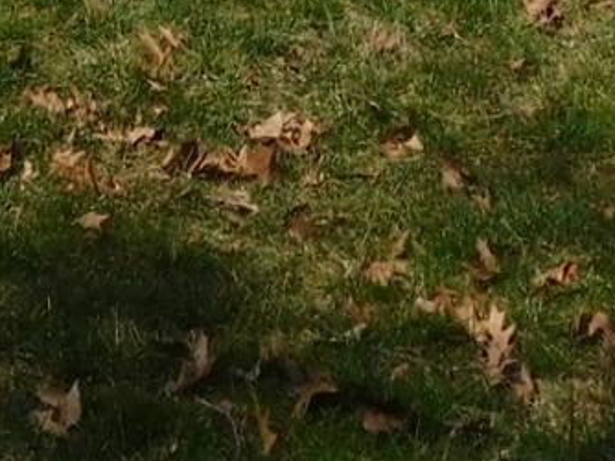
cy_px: -688
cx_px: 114
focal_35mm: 184
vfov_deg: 7.5
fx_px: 3267
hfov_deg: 10.7
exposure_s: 1/640
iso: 125
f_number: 6.4
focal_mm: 5.3
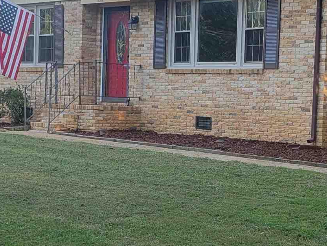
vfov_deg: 15.4
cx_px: 263
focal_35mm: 96
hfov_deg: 20.2
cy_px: 166
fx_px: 907
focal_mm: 5.4
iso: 40
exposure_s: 1/170
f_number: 1.8
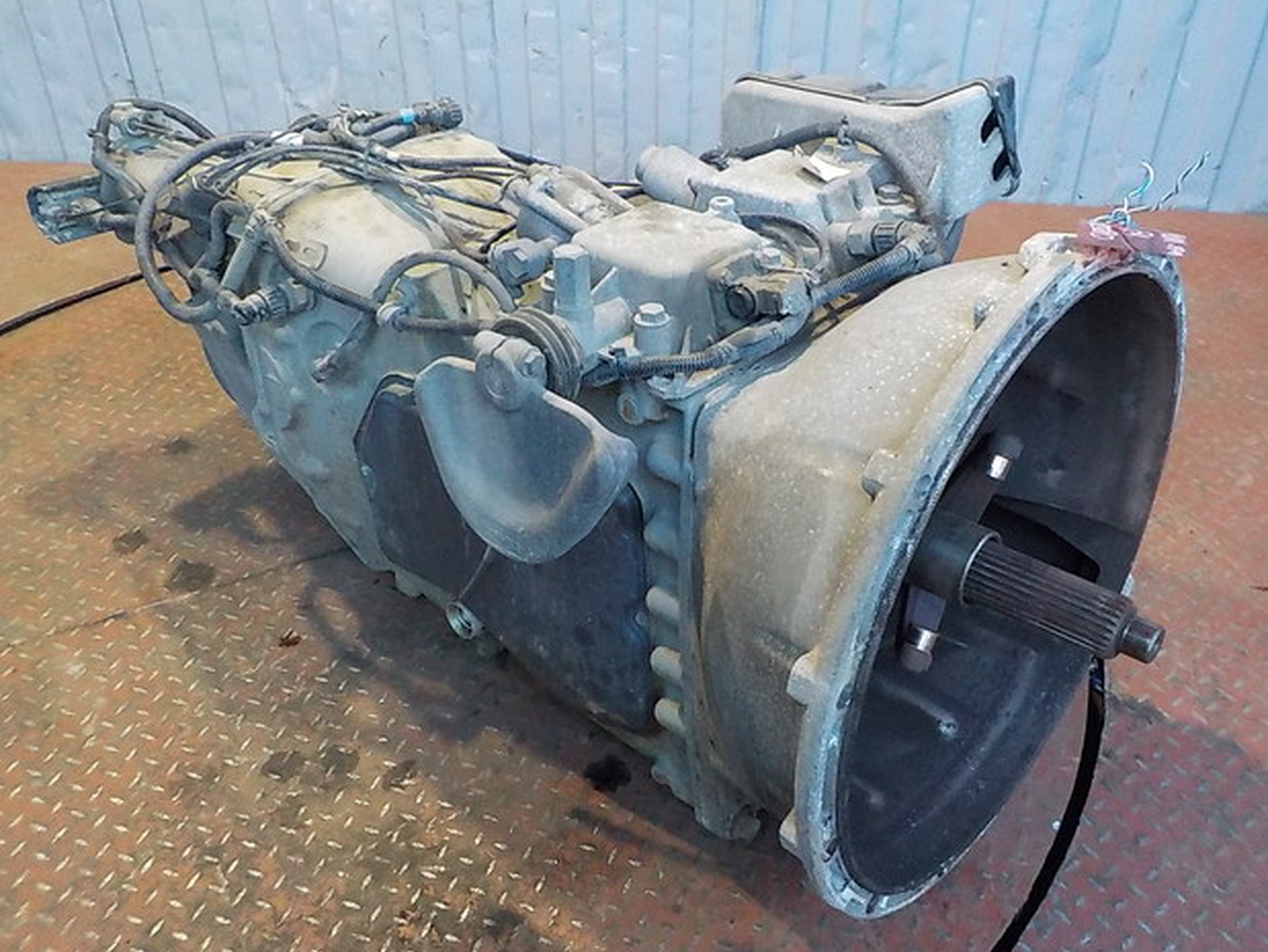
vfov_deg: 45.5
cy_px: 479
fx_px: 1136
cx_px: 639
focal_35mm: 31
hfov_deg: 58.3
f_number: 3.3
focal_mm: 4.1
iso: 800
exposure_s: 1/50
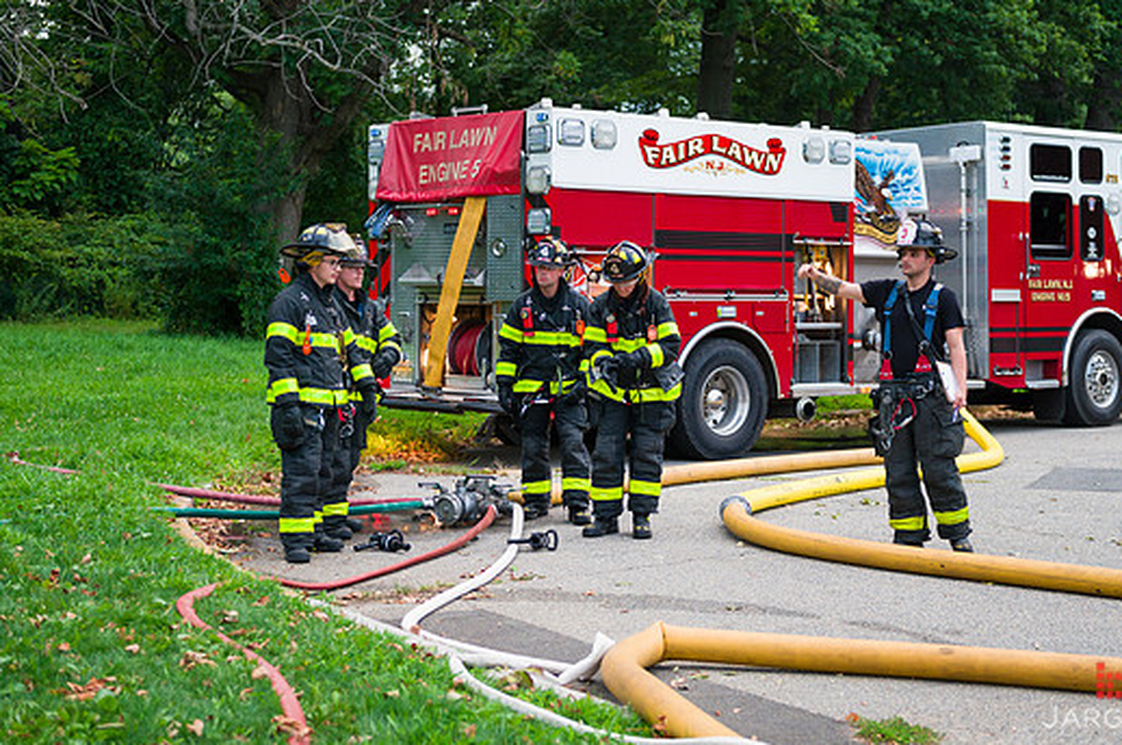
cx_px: 622
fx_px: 2023
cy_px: 357
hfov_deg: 31.0
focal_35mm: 65
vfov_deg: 20.9
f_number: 3.2
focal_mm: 58
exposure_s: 1/200
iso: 1000
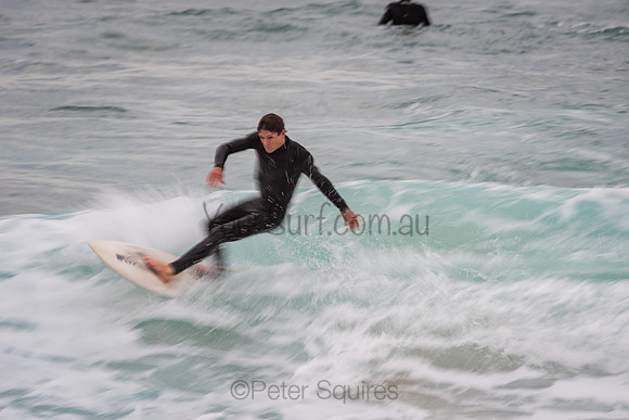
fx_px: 8738
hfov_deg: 4.1
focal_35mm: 500
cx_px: 314
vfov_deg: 2.8
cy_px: 210
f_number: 13
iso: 64
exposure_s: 1/20
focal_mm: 500
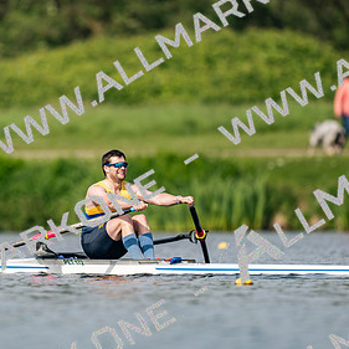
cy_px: 166
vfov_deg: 1.7
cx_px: 128
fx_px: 12000
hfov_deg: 1.7
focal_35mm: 1052
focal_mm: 600
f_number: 4
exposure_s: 1/2500
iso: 250
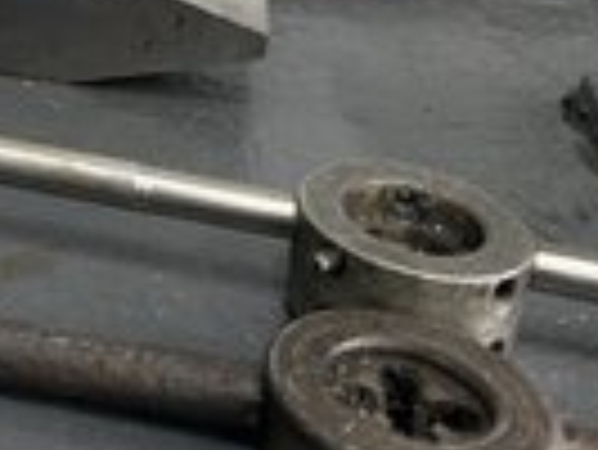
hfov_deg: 21.8
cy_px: -184
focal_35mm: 78
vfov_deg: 17.4
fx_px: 1349
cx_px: -234
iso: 80
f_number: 1.5
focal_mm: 5.7
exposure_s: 1/100
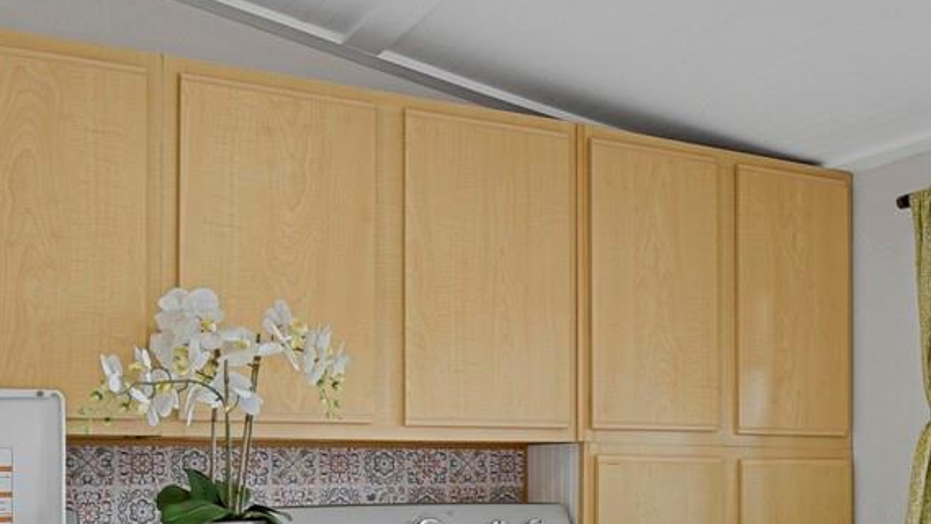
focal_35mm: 50
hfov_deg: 39.8
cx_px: 737
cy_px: 460
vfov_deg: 23.4
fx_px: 1234
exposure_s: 2
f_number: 8
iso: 250
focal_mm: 17
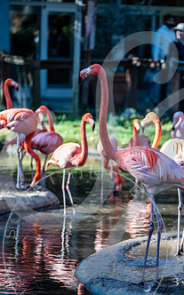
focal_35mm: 141
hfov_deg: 9.3
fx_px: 1133
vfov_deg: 14.8
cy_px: 181
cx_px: 125
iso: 200
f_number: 2.8
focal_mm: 102
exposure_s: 1/400
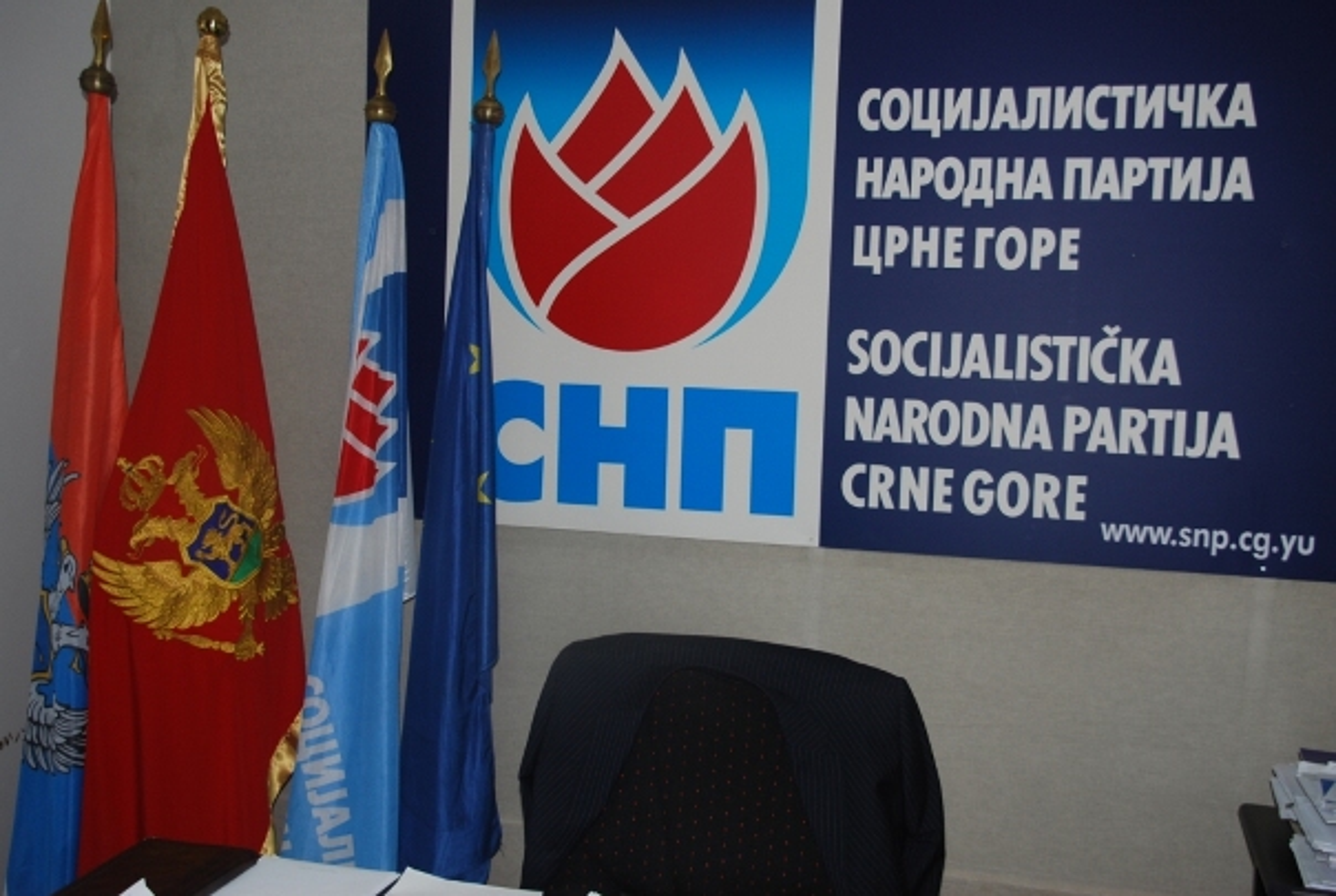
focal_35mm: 39
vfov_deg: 34.3
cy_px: 448
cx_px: 668
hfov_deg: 49.5
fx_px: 1450
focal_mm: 26
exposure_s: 1/60
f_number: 4.2
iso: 200
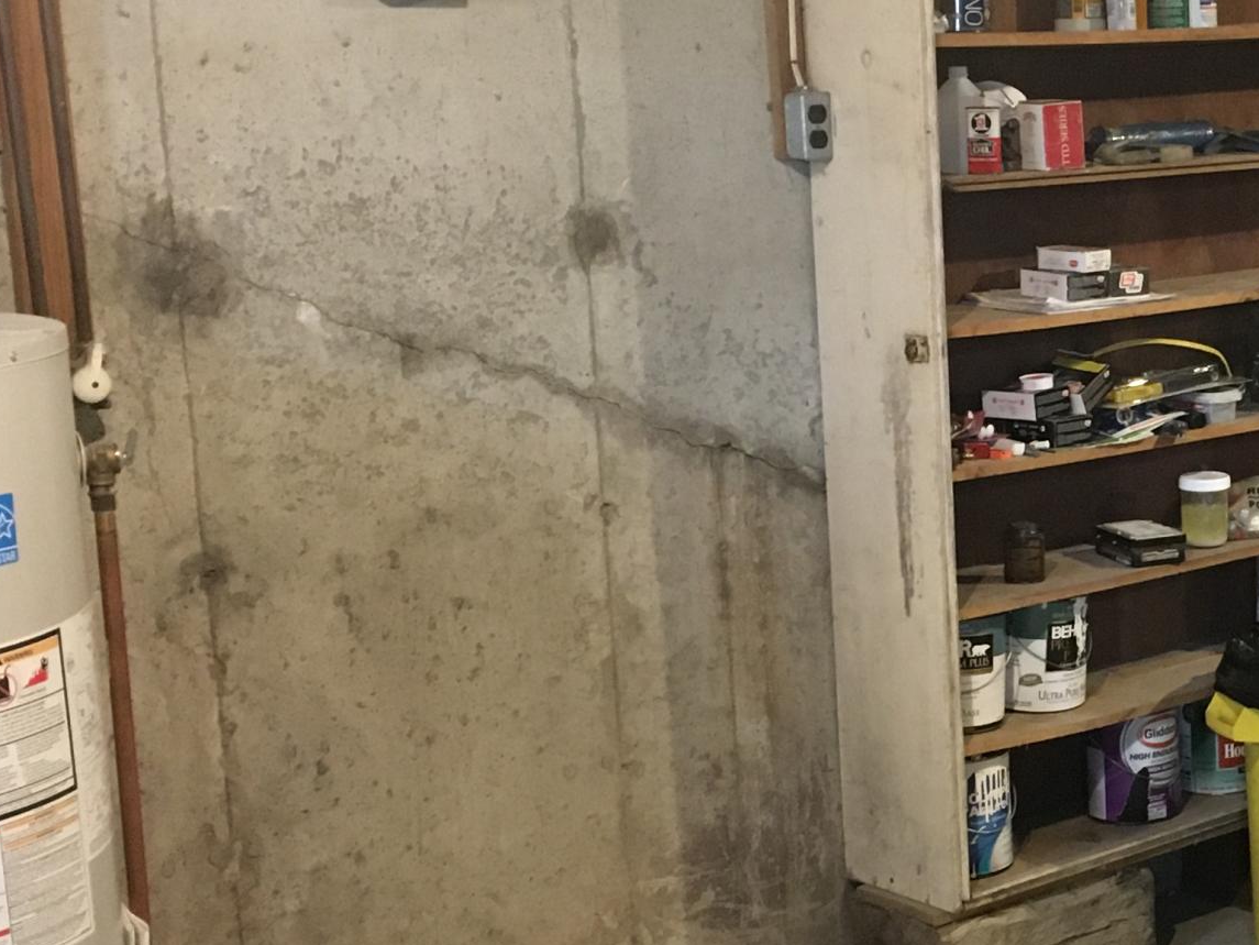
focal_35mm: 76
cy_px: 534
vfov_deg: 19.4
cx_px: 1371
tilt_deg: -9.1
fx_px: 2764
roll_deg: +1.1
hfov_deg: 24.1
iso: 200
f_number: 2.2
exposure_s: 1/17
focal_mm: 4.15
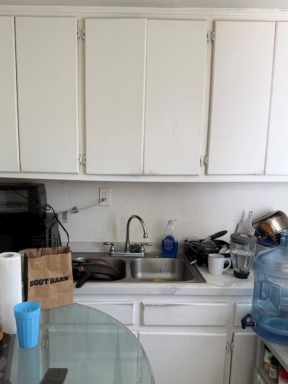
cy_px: 206
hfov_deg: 49.6
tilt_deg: -6.1
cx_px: 123
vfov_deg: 63.4
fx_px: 311
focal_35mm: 28
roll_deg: -2.1
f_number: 1.78
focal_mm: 6.76
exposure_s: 1/121
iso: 64
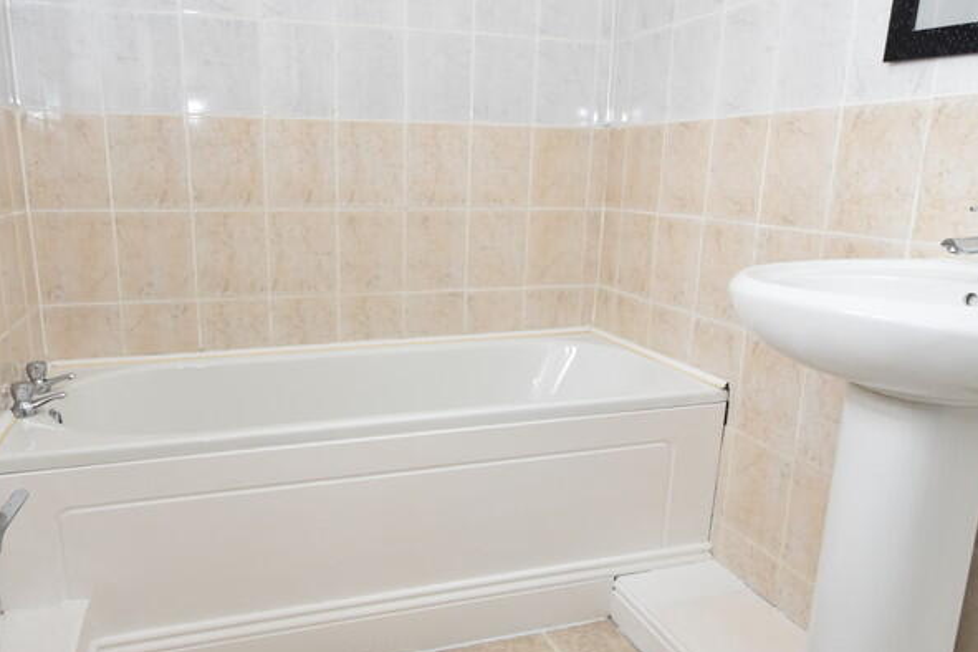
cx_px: 435
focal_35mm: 26
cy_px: 327
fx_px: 706
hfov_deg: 69.2
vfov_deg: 49.6
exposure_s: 1/125
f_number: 5.6
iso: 720
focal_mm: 10
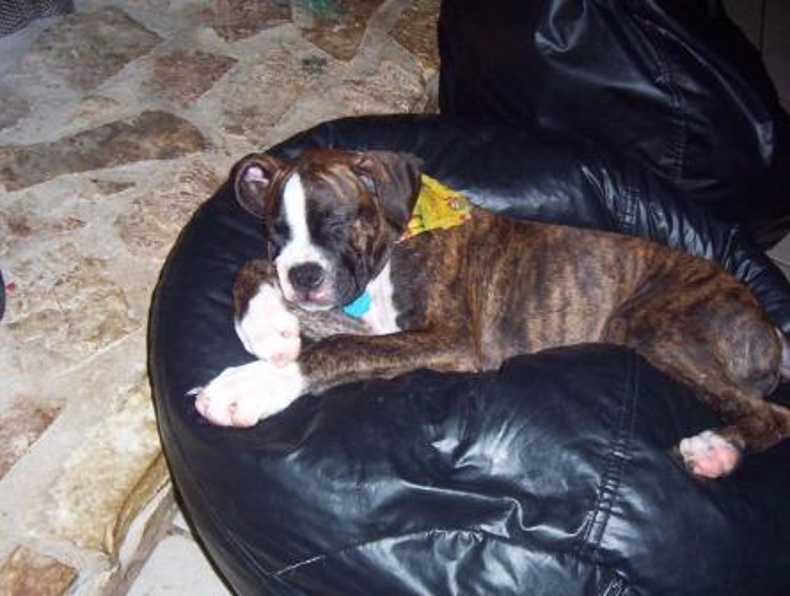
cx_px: 395
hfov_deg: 51.2
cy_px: 298
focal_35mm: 36
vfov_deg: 39.8
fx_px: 824
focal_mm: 5.54
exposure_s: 1/30
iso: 140
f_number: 2.76
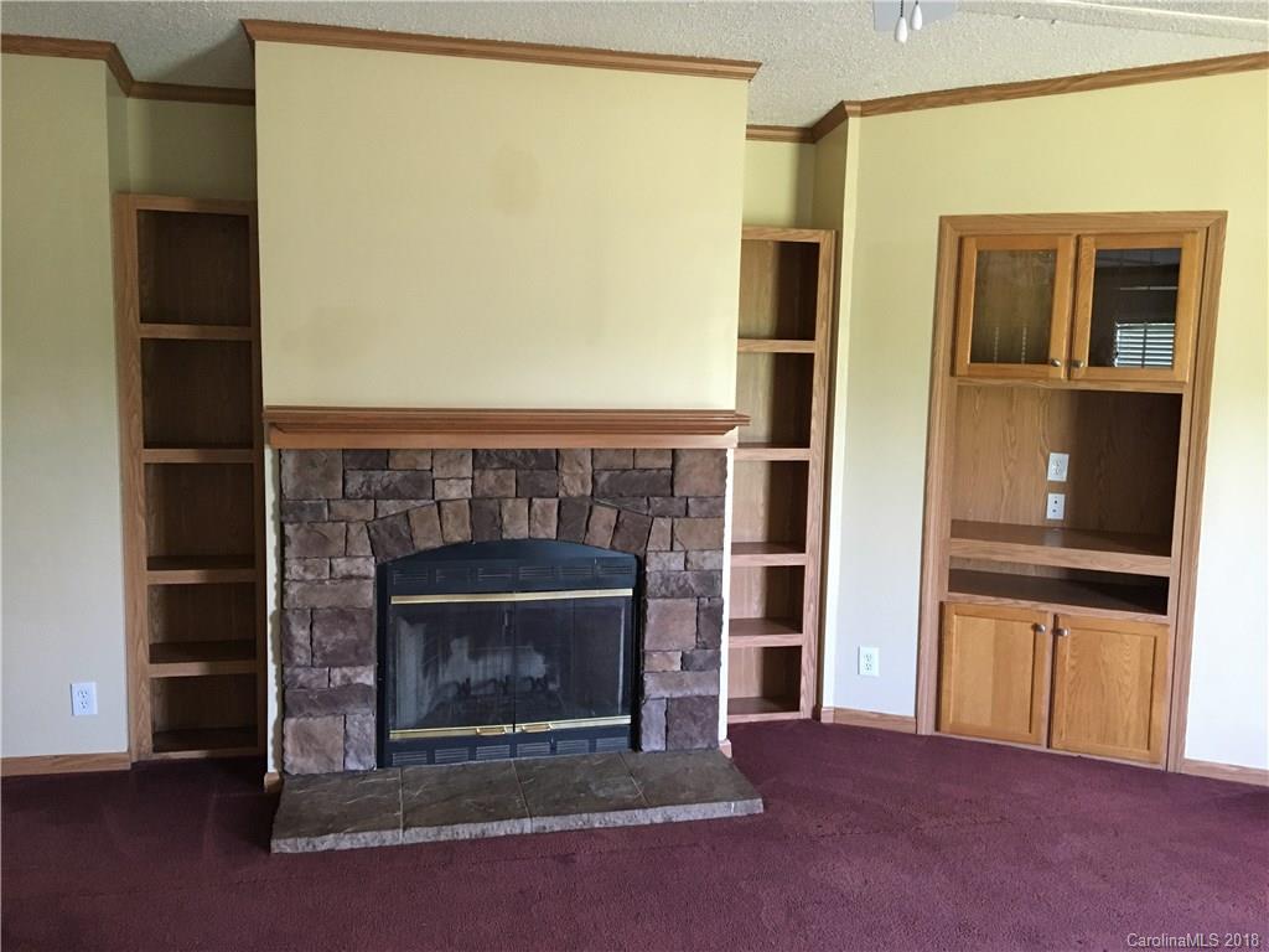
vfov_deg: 48.2
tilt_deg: -5.8
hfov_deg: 61.7
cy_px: 476
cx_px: 634
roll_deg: -1.2
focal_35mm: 29
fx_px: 1063
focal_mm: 4.15
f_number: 2.2
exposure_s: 1/30
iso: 200
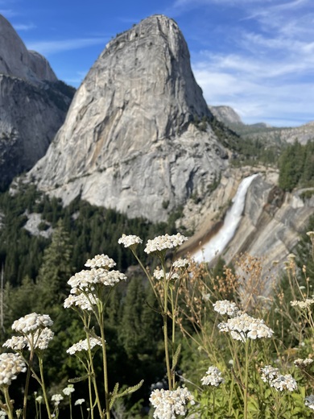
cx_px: 157
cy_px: 210
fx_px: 314
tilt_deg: -7.7
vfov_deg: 67.3
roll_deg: -3.1
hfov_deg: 53.1
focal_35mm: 26
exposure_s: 1/2747
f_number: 1.6
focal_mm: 4.2
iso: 32
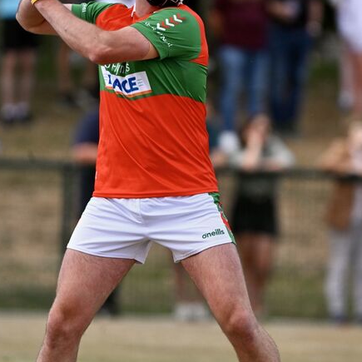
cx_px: 144
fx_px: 11086
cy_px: 191
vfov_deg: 1.9
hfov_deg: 1.9
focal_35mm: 937
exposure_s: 1/1250
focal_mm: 600
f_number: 6.3
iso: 1400
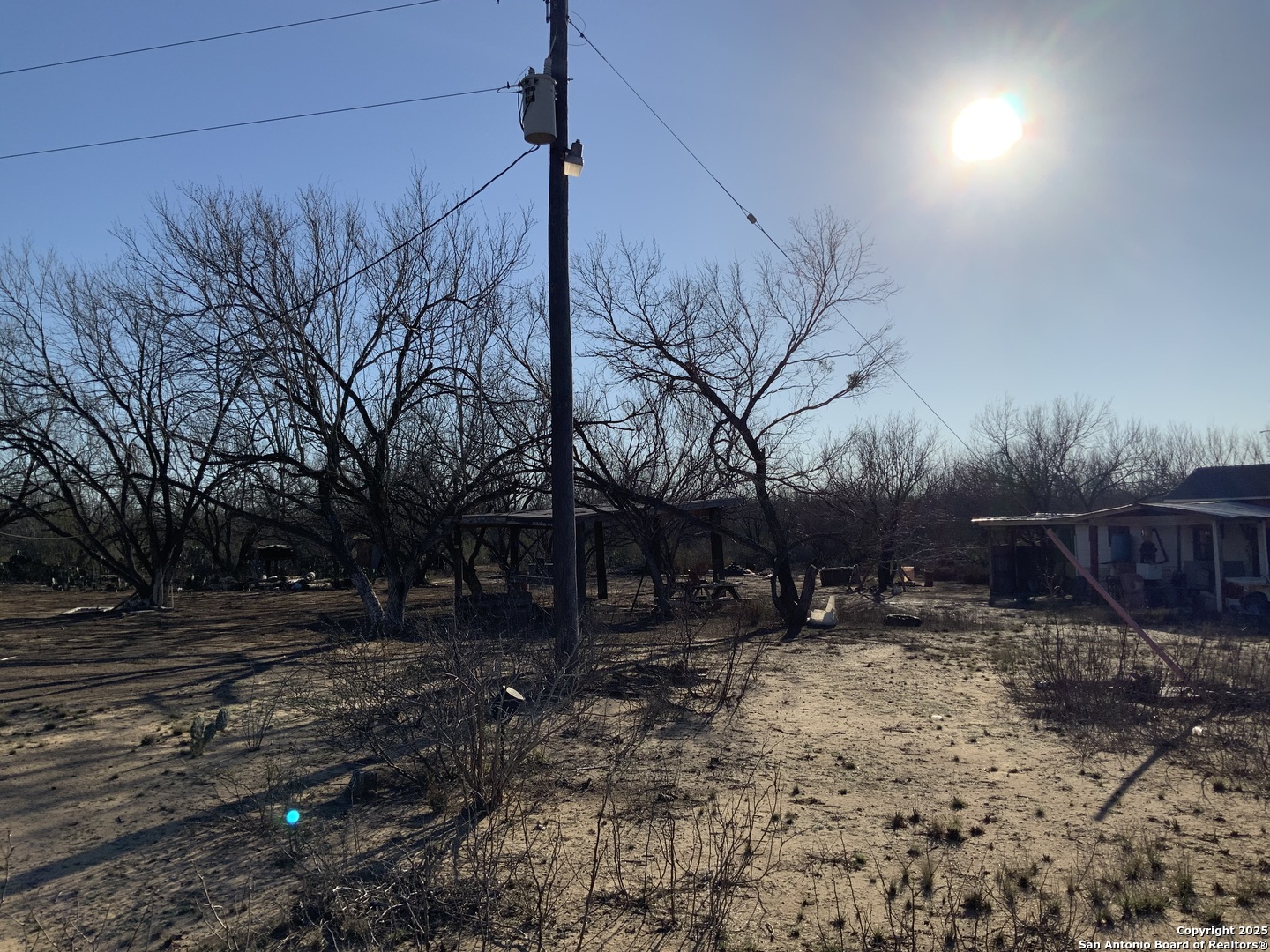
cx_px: 635
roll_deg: +2.5
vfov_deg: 48.2
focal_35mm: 29
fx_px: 1064
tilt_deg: +1.5
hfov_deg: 61.7
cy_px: 476
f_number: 1.8
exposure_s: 1/4065
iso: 16
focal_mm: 3
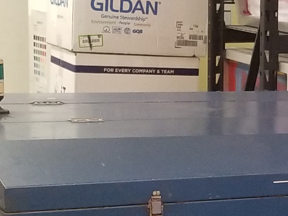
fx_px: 1215
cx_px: 357
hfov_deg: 13.1
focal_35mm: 146
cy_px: 217
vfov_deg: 10.1
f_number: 1.7
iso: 200
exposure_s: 1/60
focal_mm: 4.25
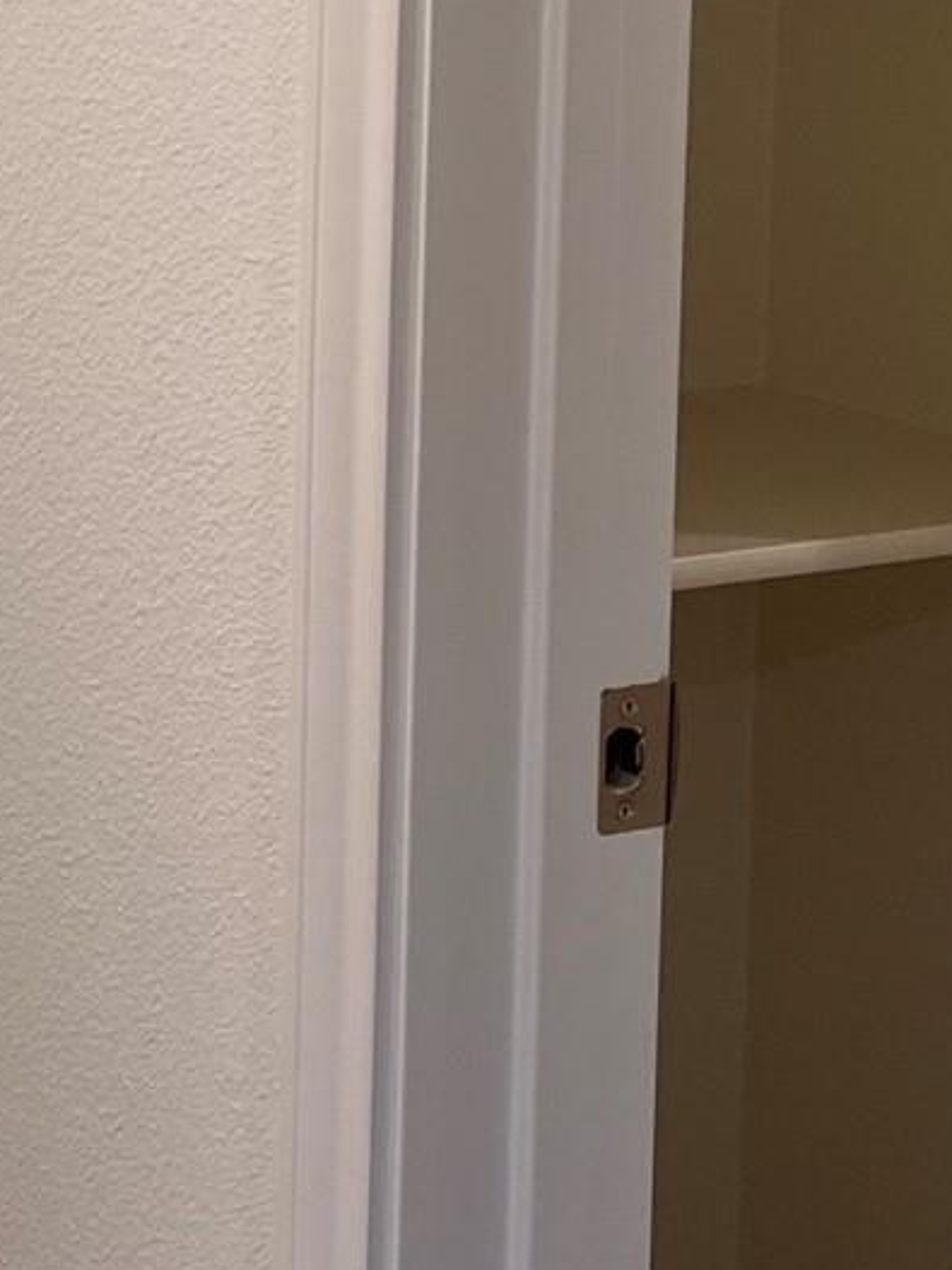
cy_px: -67
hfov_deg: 14.2
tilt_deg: -4.6
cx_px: -171
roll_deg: -1.2
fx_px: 3705
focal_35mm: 101
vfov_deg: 18.8
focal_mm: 5.1
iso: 80
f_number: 1.6
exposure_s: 1/120
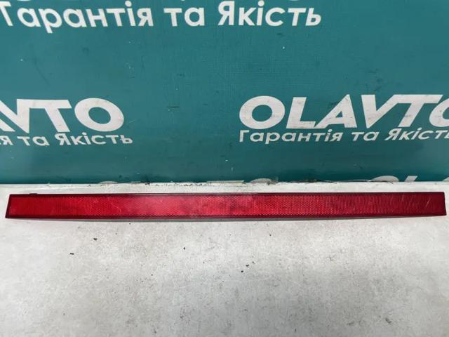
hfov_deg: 67.3
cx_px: 224
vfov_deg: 53.1
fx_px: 337
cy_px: 168
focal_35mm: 26
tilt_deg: -53.6
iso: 100
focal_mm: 4.2
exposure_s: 1/100
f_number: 1.6
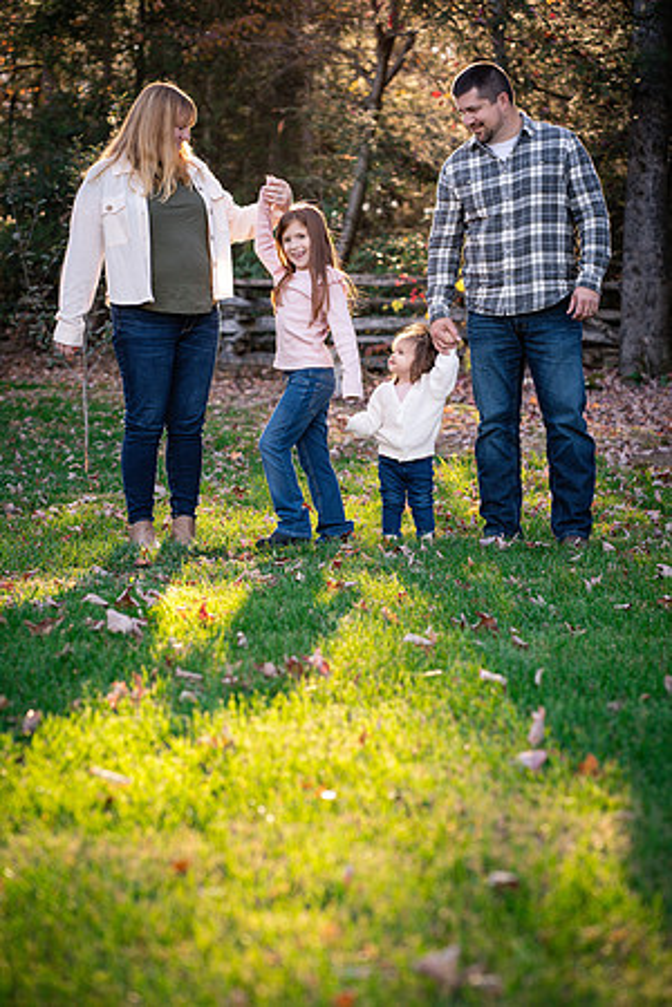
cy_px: 504
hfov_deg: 16.1
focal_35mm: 85
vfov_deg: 23.9
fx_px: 2380
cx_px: 336
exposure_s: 1/320
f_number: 4
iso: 320
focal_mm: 85
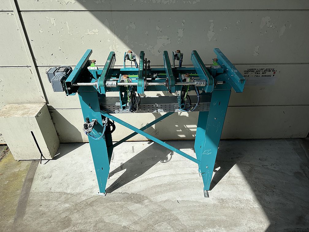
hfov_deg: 71.6
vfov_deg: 56.8
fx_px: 214
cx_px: 154
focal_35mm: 24
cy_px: 116
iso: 80
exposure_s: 1/3861
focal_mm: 6.86
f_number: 1.78
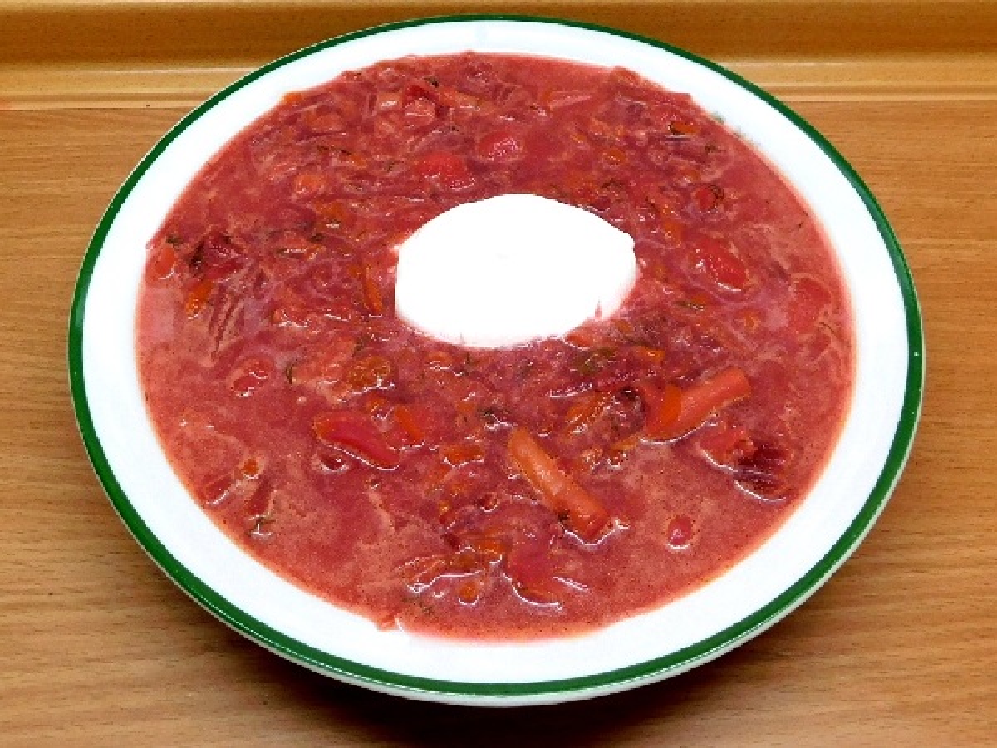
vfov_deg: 58.9
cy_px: 374
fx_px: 662
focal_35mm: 23
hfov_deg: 73.9
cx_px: 498
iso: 125
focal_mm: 4
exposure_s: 1/40
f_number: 3
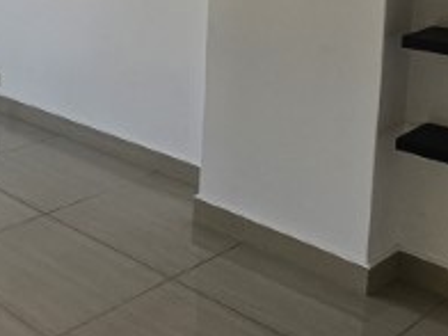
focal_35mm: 53
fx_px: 686
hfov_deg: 29.6
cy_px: -34
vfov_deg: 25.5
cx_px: -123
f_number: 2.2
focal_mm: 2.2
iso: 50
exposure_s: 1/332
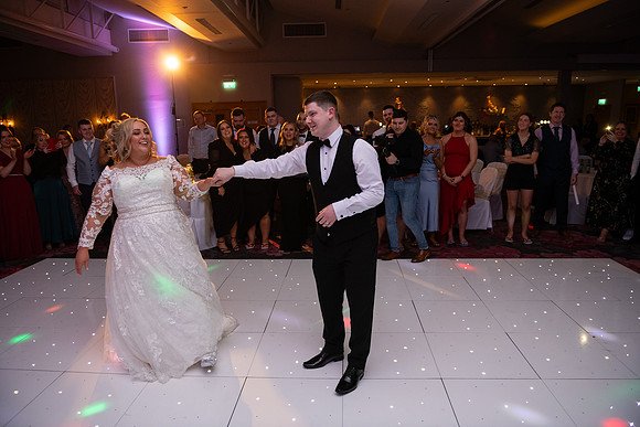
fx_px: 427
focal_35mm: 24
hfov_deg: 73.7
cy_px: 214
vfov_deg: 53.2
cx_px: 320
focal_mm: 24
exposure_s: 1/160
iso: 1250
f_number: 3.5
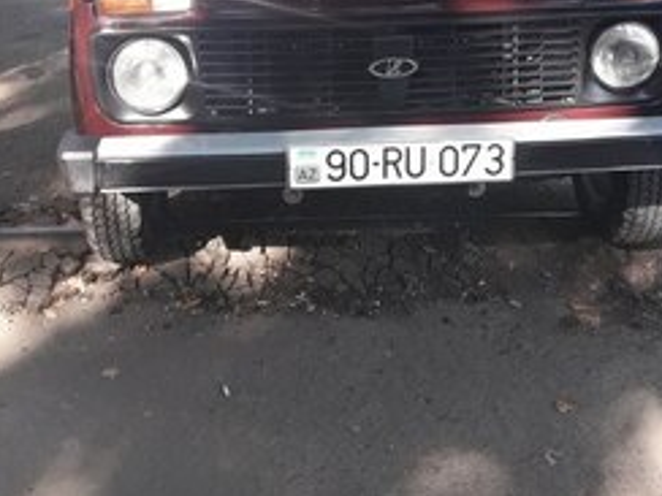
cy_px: -33
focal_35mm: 57
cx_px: 366
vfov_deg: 24.2
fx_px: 1090
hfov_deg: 33.8
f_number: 1.9
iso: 40
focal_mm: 3.7
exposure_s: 1/100
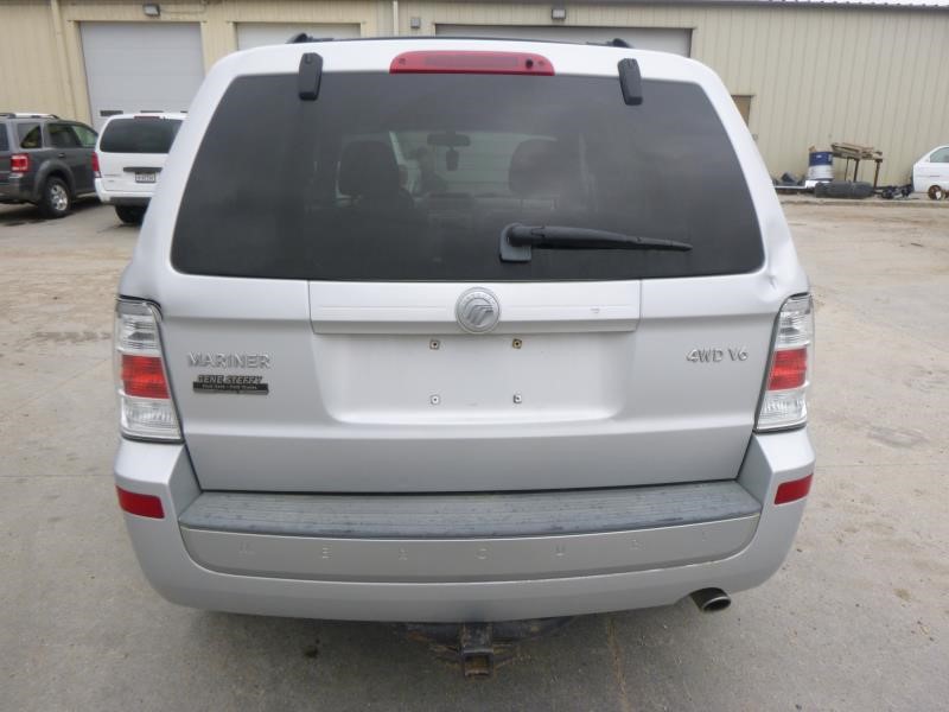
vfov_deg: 54.9
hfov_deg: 69.4
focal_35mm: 25
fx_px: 685
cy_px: 356
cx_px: 474
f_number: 3.9
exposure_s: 1/250
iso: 100
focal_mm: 4.5
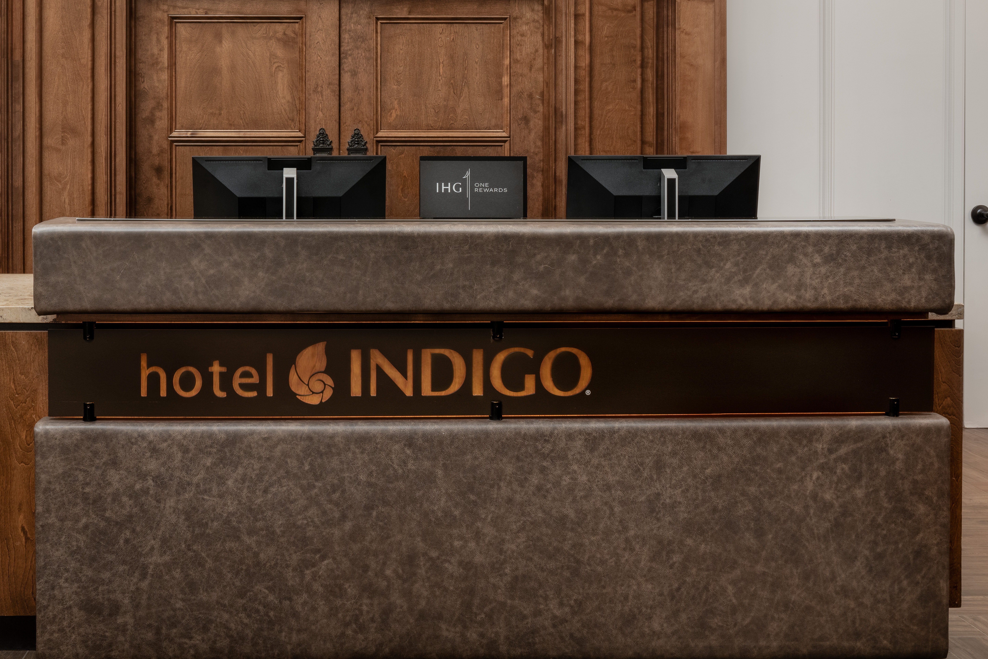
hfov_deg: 44.3
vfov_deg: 30.3
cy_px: 189
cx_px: 358
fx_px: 1200
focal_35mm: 44
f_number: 11
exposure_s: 1/10
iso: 800
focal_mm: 30.5
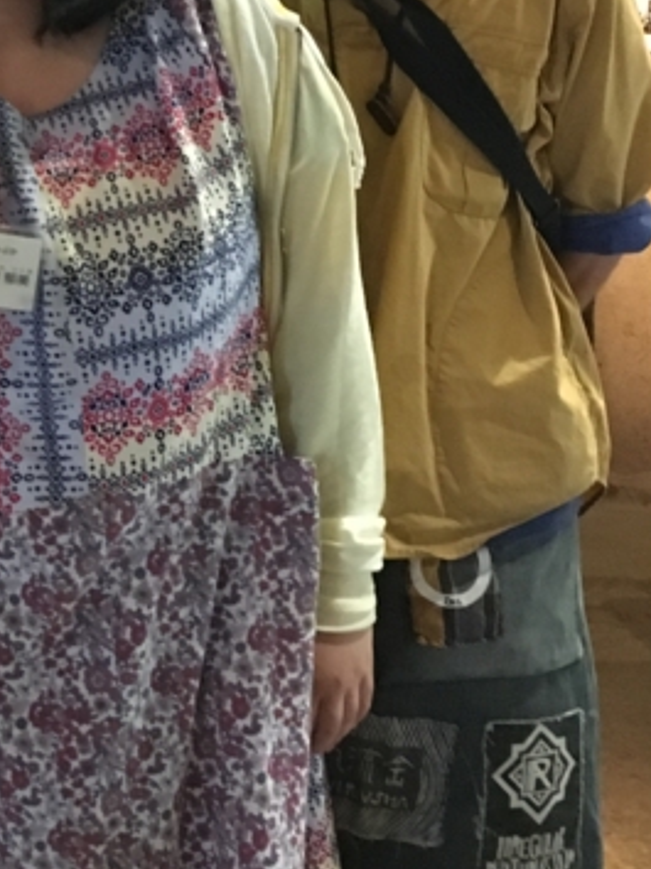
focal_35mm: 84
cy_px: 191
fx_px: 2109
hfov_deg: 16.9
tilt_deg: -4.6
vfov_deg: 23.0
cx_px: -88
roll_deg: +0.3
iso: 400
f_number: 2.2
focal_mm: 4.15
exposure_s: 1/15
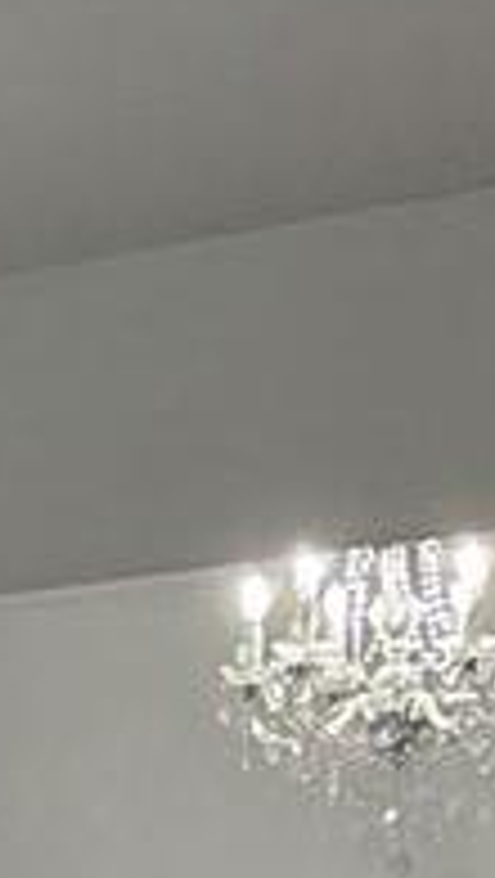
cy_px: 1310
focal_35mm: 149
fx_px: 3469
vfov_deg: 13.6
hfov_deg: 6.7
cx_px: -1359
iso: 100
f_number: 2.2
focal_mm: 2.2
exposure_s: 1/120
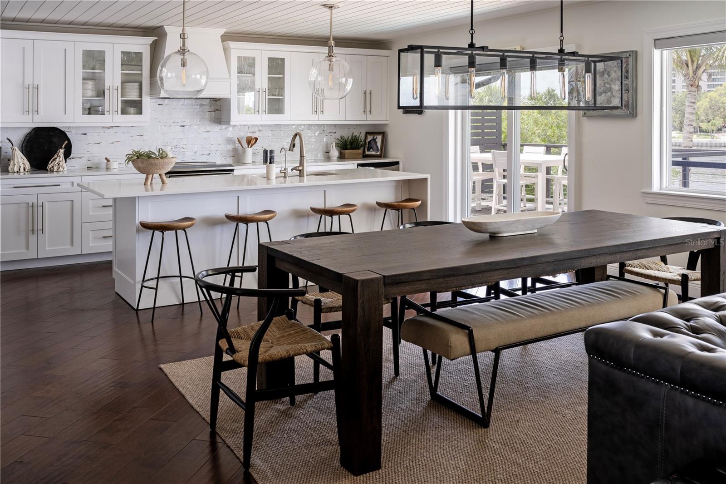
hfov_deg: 54.4
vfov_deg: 37.8
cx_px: 363
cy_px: 242
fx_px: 706
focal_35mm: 35
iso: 320
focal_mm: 35
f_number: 8
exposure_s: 1/13
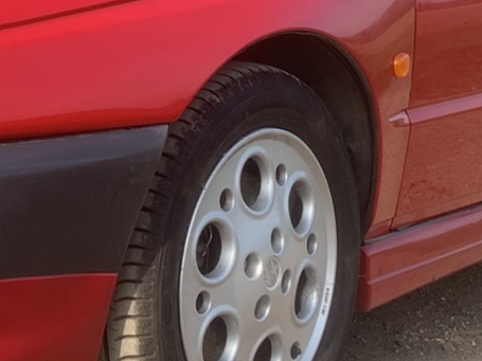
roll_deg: -1.7
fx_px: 1629
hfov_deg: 16.6
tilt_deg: -5.6
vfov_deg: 12.4
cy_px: -44
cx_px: 47
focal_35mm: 117
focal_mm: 4.25
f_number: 1.8
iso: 25
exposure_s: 1/656
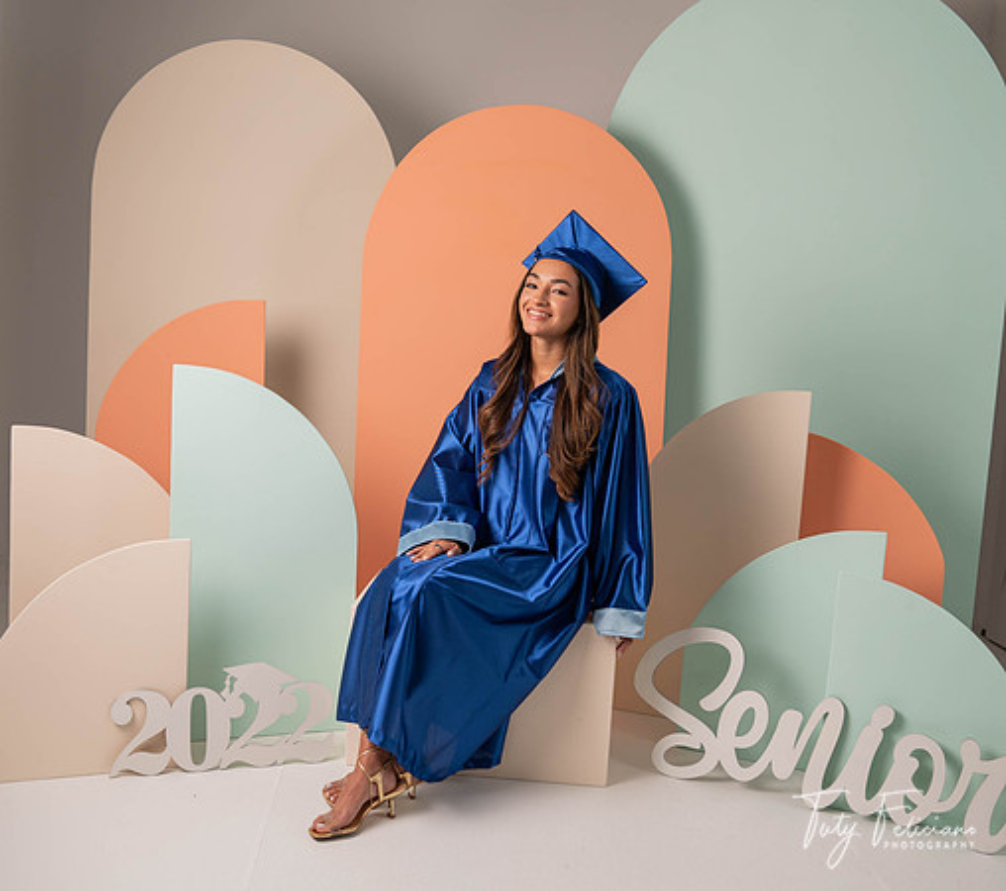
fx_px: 1119
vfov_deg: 43.4
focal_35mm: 36
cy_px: 425
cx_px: 483
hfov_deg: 48.4
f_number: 5
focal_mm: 28
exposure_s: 1/125
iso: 200
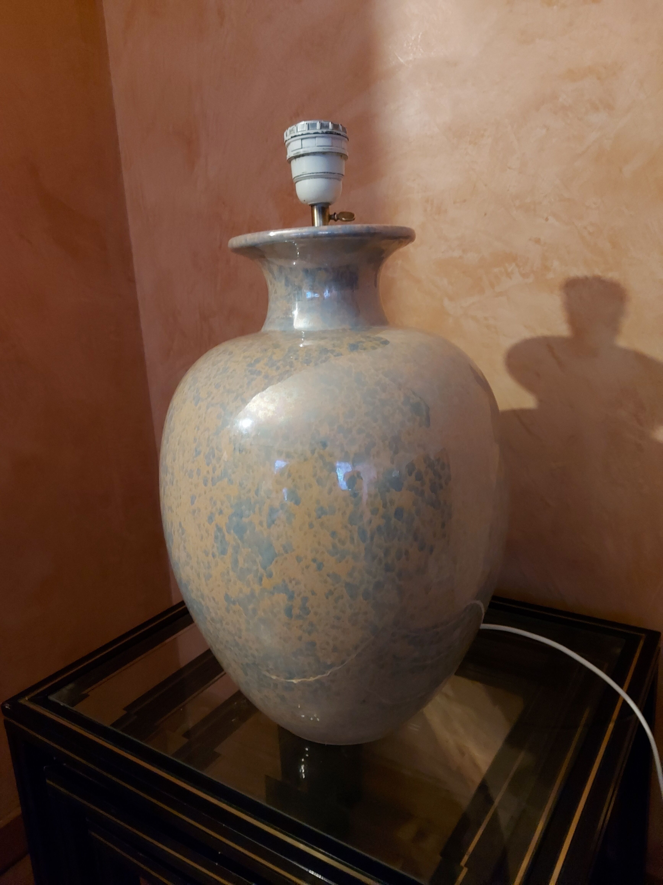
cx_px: 332
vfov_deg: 71.6
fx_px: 613
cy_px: 442
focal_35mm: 24
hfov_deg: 56.8
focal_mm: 5.23
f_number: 1.8
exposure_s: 1/17
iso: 1000
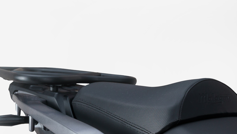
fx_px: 616
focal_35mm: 98
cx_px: 216
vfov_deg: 12.0
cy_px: 180
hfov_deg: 21.3
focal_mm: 39
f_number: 11
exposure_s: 1/160
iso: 200
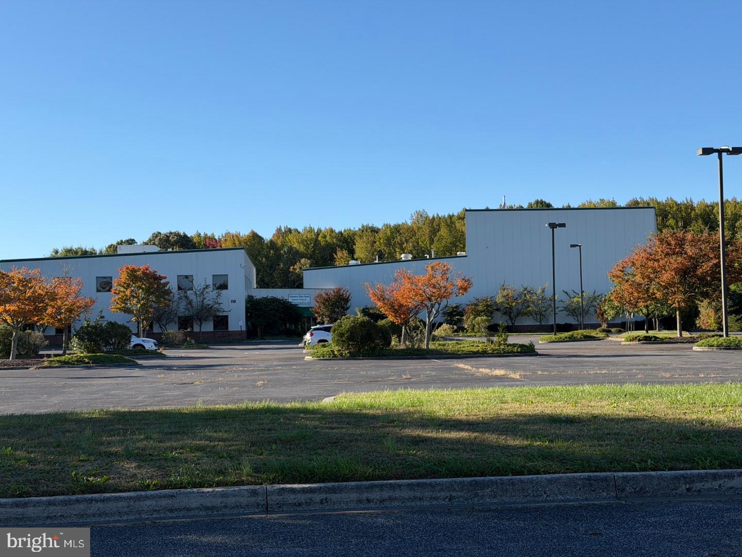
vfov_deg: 30.3
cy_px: 278
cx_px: 371
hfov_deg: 39.7
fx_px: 1029
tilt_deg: +2.5
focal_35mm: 48
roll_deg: +2.2
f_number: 1.78
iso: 64
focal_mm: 6.76
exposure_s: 1/4098
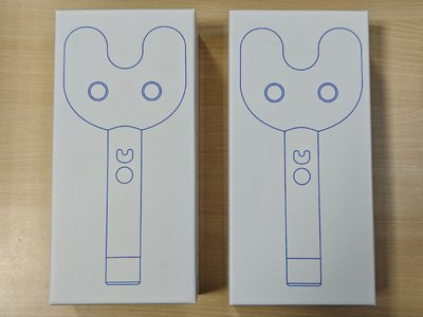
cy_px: 158
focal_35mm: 46
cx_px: 212
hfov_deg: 41.2
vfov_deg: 31.5
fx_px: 562
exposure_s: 1/120
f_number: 1.62
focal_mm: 6.55
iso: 250
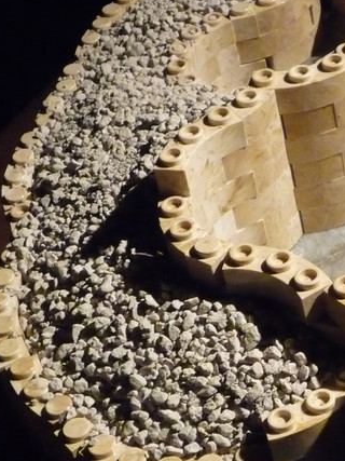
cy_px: 211
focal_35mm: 110
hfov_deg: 13.0
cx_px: 461
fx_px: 1462
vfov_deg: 17.9
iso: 800
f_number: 4.3
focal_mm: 7.8
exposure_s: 1/30
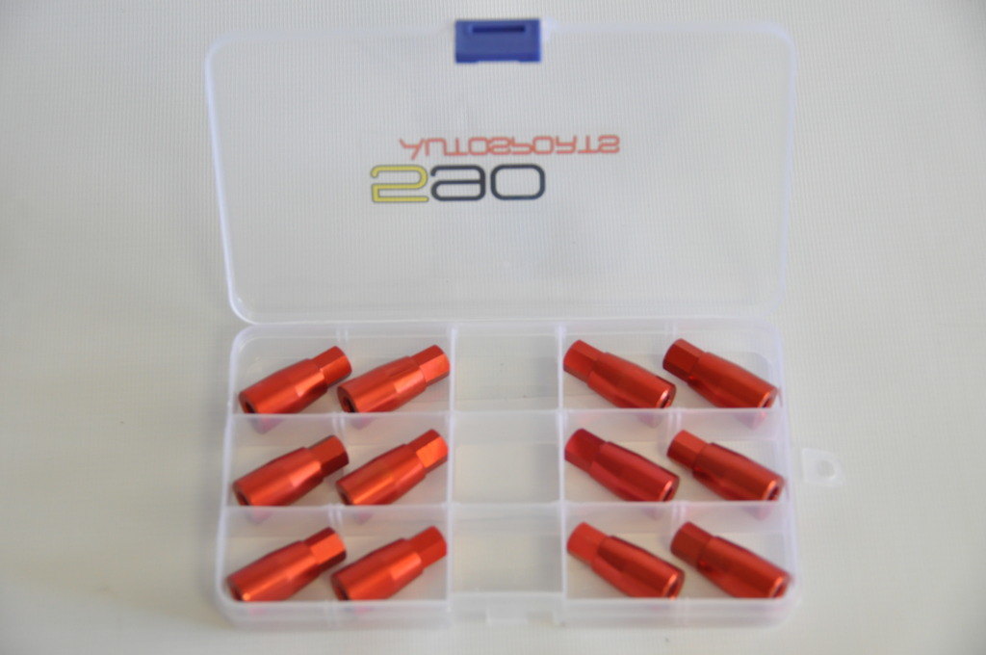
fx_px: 2544
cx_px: 493
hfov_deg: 21.9
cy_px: 328
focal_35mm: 93
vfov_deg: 14.7
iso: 800
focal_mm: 62
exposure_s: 1/40
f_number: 5
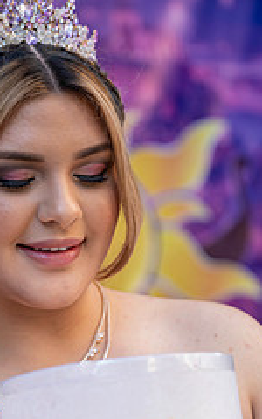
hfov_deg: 9.8
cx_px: 72
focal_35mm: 134
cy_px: 332
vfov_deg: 15.5
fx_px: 1531
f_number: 2.8
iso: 160
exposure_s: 1/100
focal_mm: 70
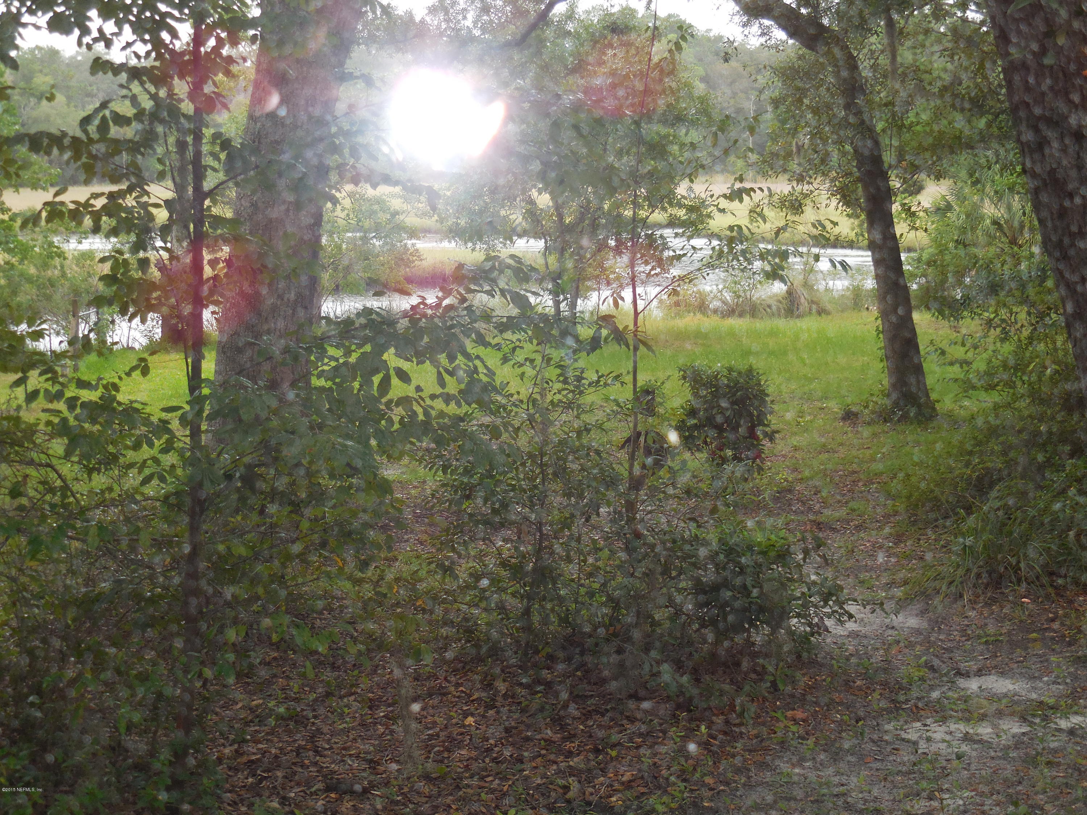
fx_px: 1633
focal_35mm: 52
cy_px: 408
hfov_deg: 36.8
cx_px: 544
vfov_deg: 28.0
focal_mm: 9.4
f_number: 4.3
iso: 220
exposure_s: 1/60
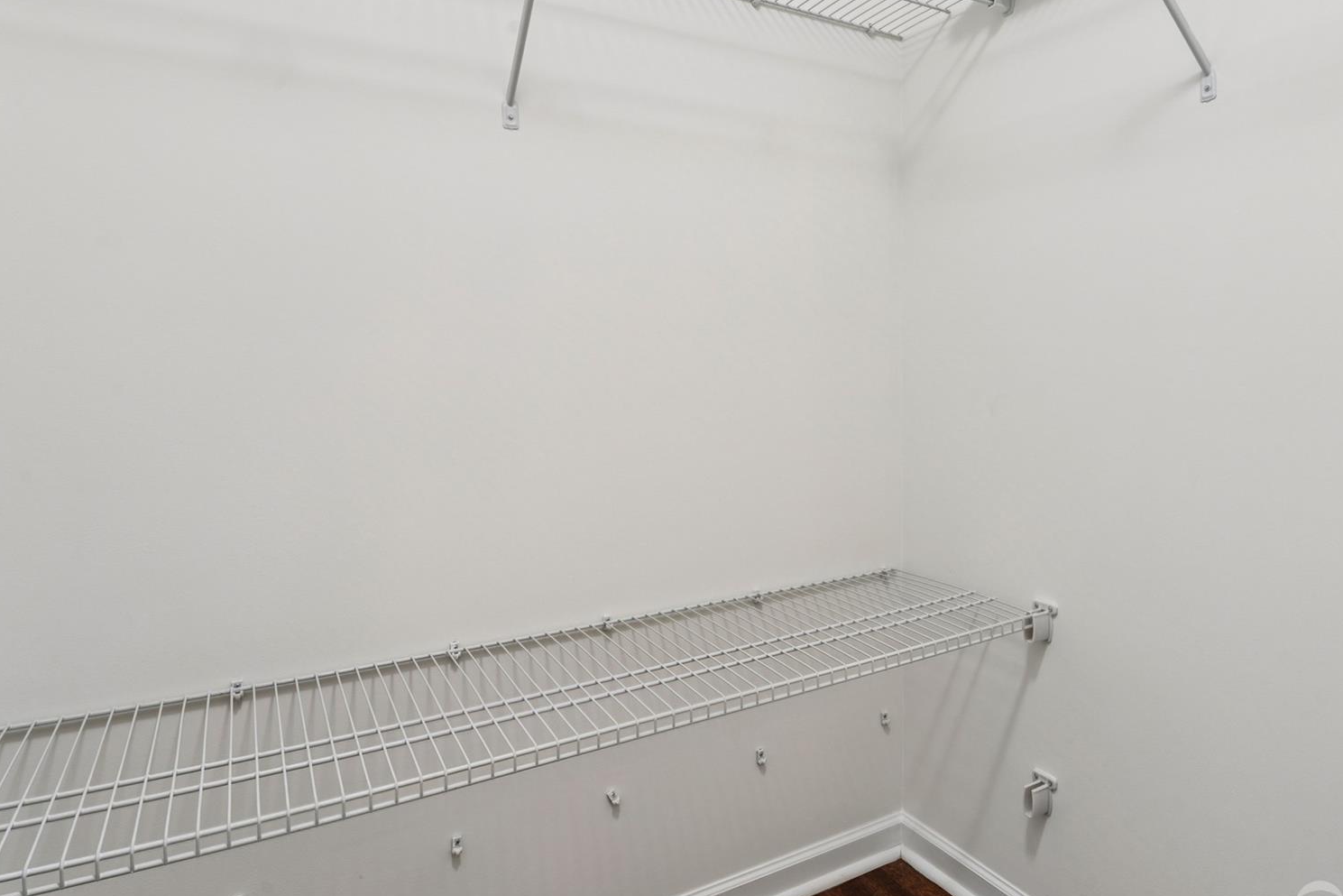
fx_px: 852
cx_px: 813
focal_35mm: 23
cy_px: 376
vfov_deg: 55.2
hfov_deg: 75.6
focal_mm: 16.6
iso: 100
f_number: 13
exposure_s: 1/1.67
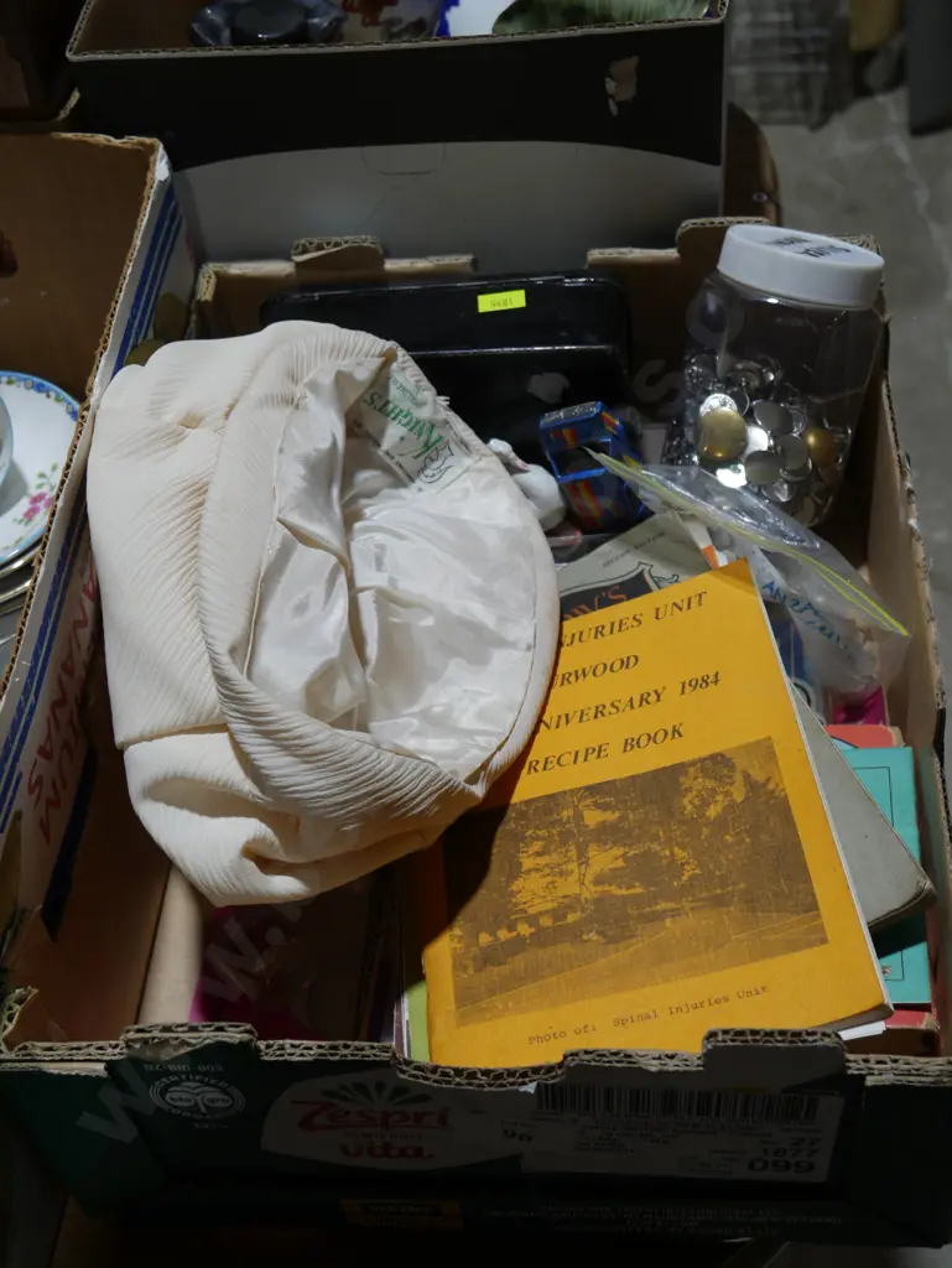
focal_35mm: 46
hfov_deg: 31.5
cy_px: 634
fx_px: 1685
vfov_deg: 41.2
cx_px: 476
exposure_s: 1/100
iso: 200
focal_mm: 23
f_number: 5.1
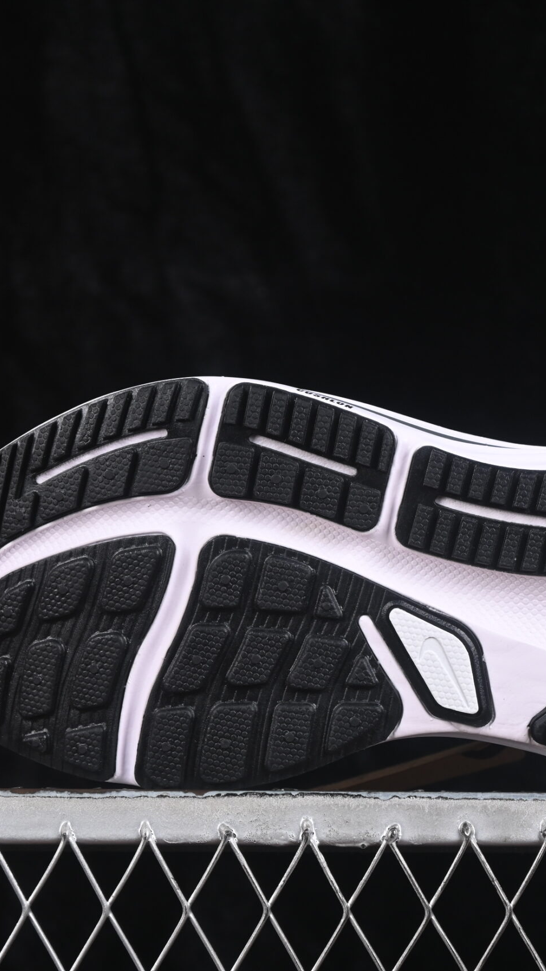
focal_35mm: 118
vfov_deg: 18.2
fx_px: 3037
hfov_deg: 10.3
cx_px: 389
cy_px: 486
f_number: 6.3
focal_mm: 50
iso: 160
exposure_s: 1/60
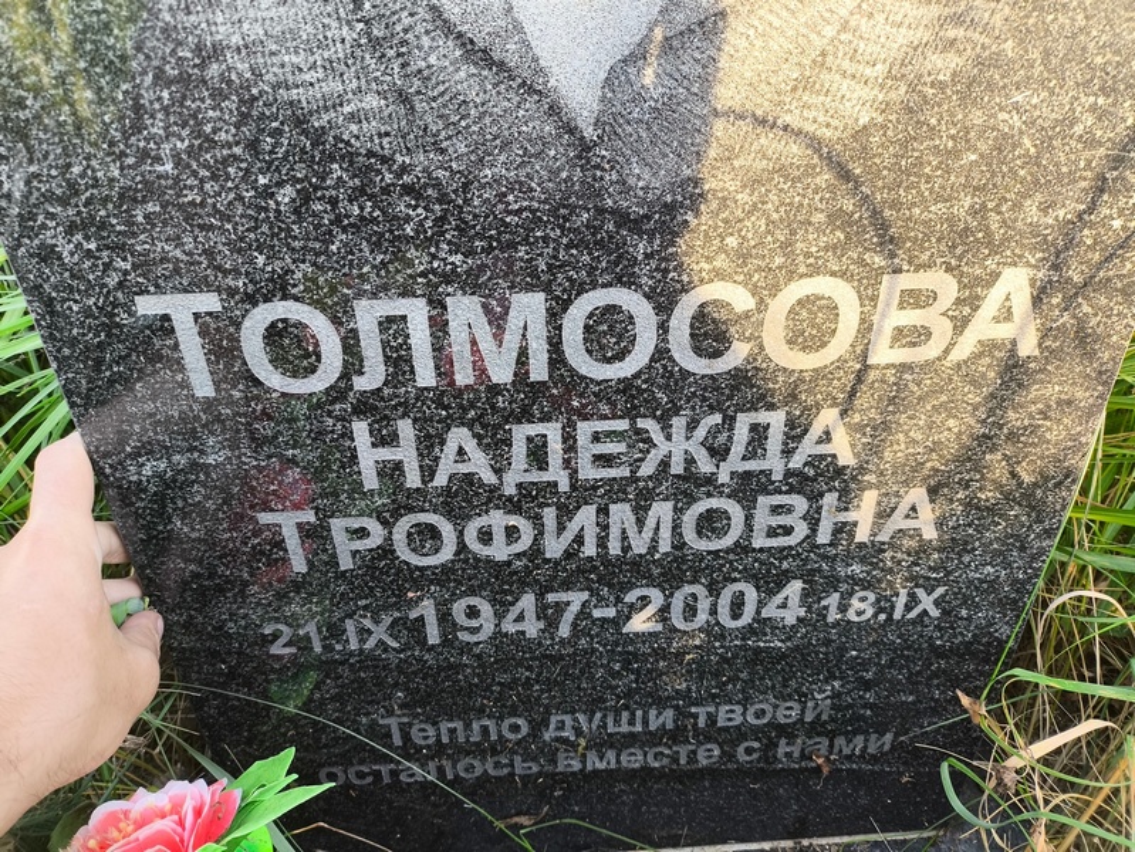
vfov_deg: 54.9
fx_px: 820
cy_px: 426
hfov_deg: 69.4
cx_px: 568
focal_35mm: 25
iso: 64
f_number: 1.7
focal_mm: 4.71
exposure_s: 1/60
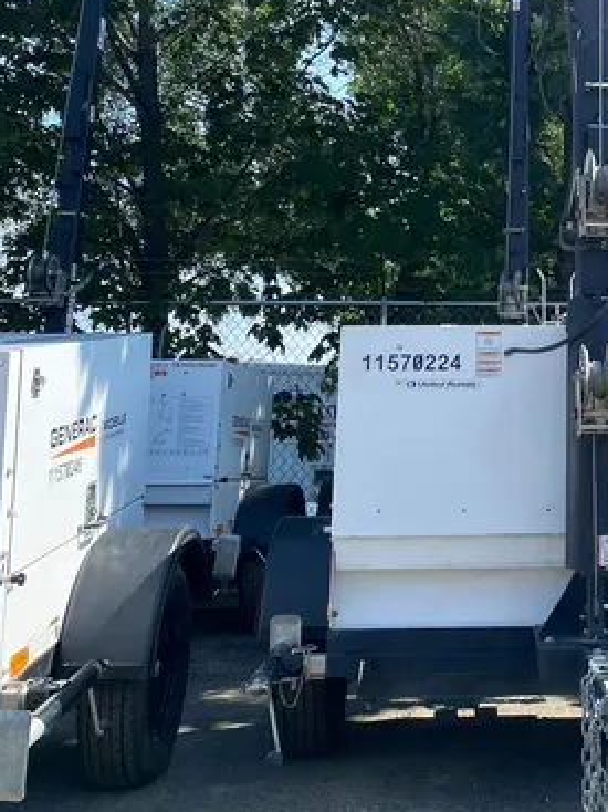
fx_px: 1218
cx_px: 564
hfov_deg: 26.9
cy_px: 143
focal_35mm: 52
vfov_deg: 35.4
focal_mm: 4.25
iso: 32
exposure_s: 1/1170
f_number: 1.8
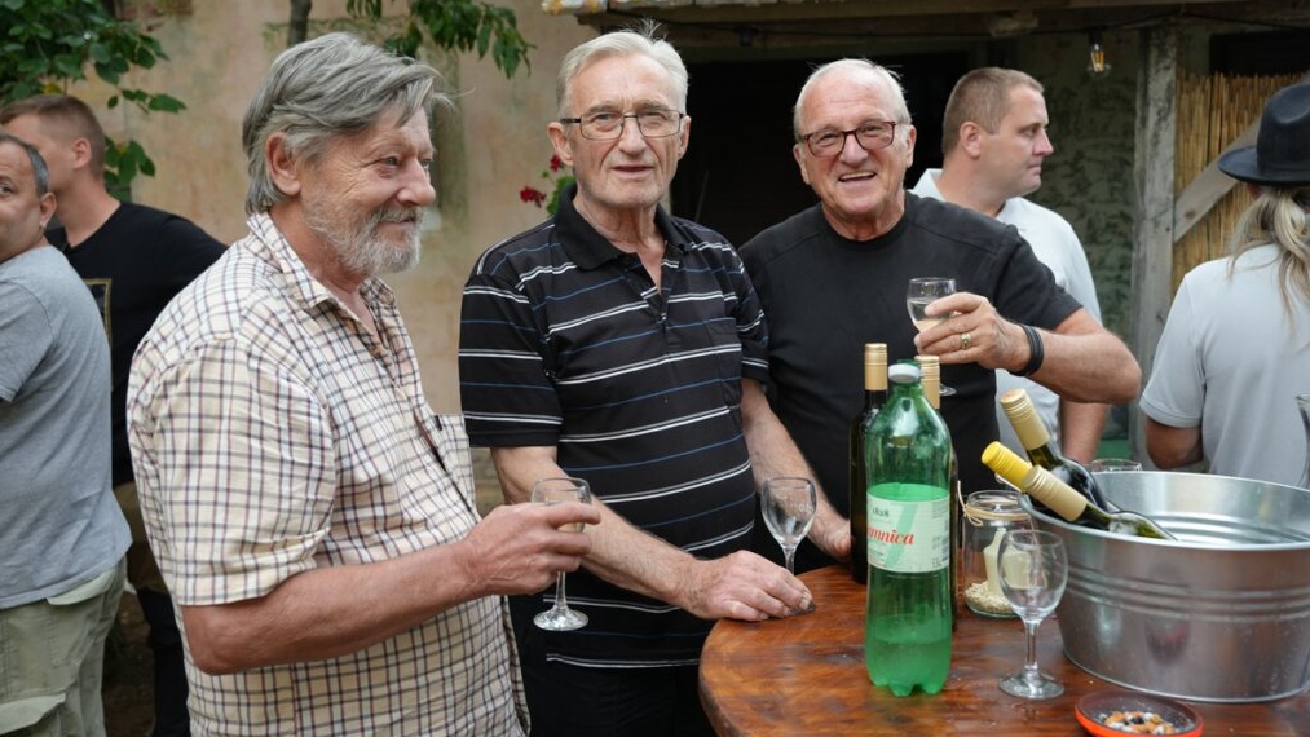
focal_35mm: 36
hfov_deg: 55.3
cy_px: 323
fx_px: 1251
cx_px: 649
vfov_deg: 32.8
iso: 250
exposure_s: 1/160
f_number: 4
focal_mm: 34
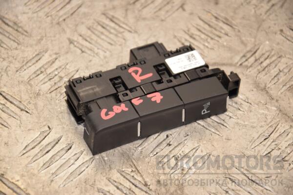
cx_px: 146
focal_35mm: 158
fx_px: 1282
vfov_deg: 8.7
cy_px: 98
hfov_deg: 13.0
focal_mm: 105
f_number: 6.3
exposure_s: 1/200
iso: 800
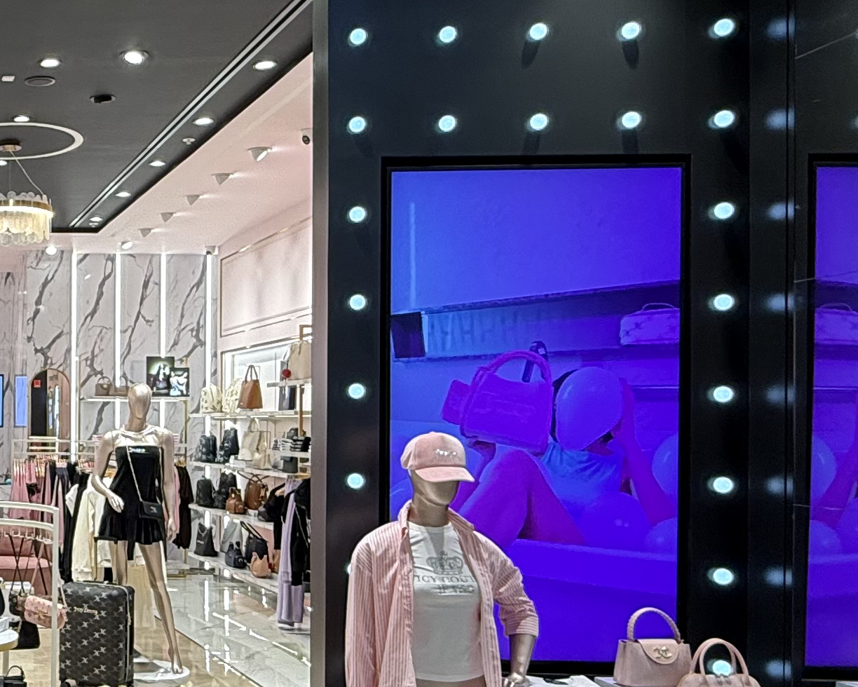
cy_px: 420
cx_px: -111
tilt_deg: +0.8
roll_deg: -0.4
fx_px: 1143
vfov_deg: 33.3
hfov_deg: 34.7
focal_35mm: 45
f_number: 2.2
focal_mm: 2.22
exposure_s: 1/100
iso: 125
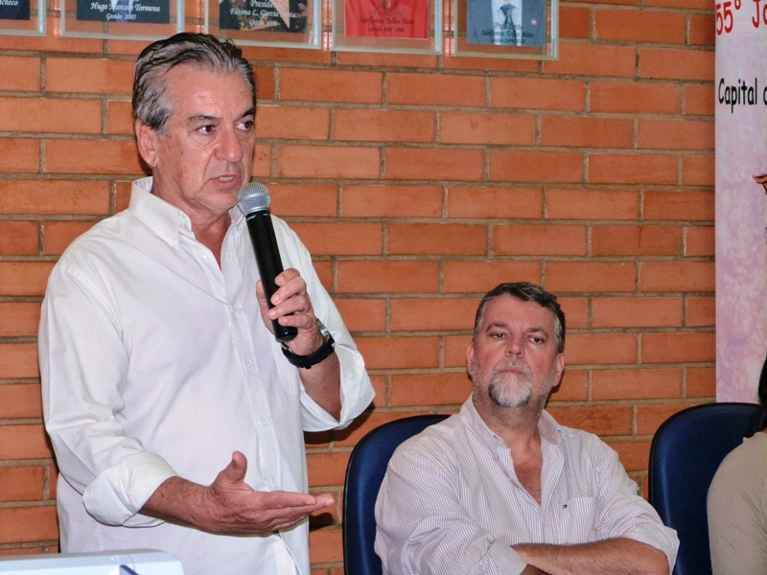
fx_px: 2526
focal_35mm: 114
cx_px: 384
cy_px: 288
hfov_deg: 17.3
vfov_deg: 13.0
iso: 400
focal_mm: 20.4
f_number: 3.5
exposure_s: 1/125
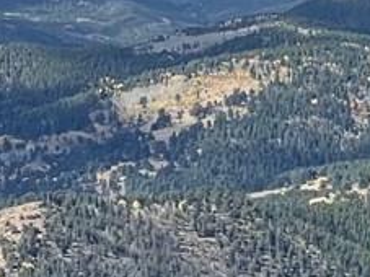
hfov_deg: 5.0
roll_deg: +1.8
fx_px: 3921
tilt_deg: -5.6
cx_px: 1271
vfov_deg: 4.0
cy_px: 505
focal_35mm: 367
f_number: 2
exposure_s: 1/1142
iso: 25
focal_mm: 6
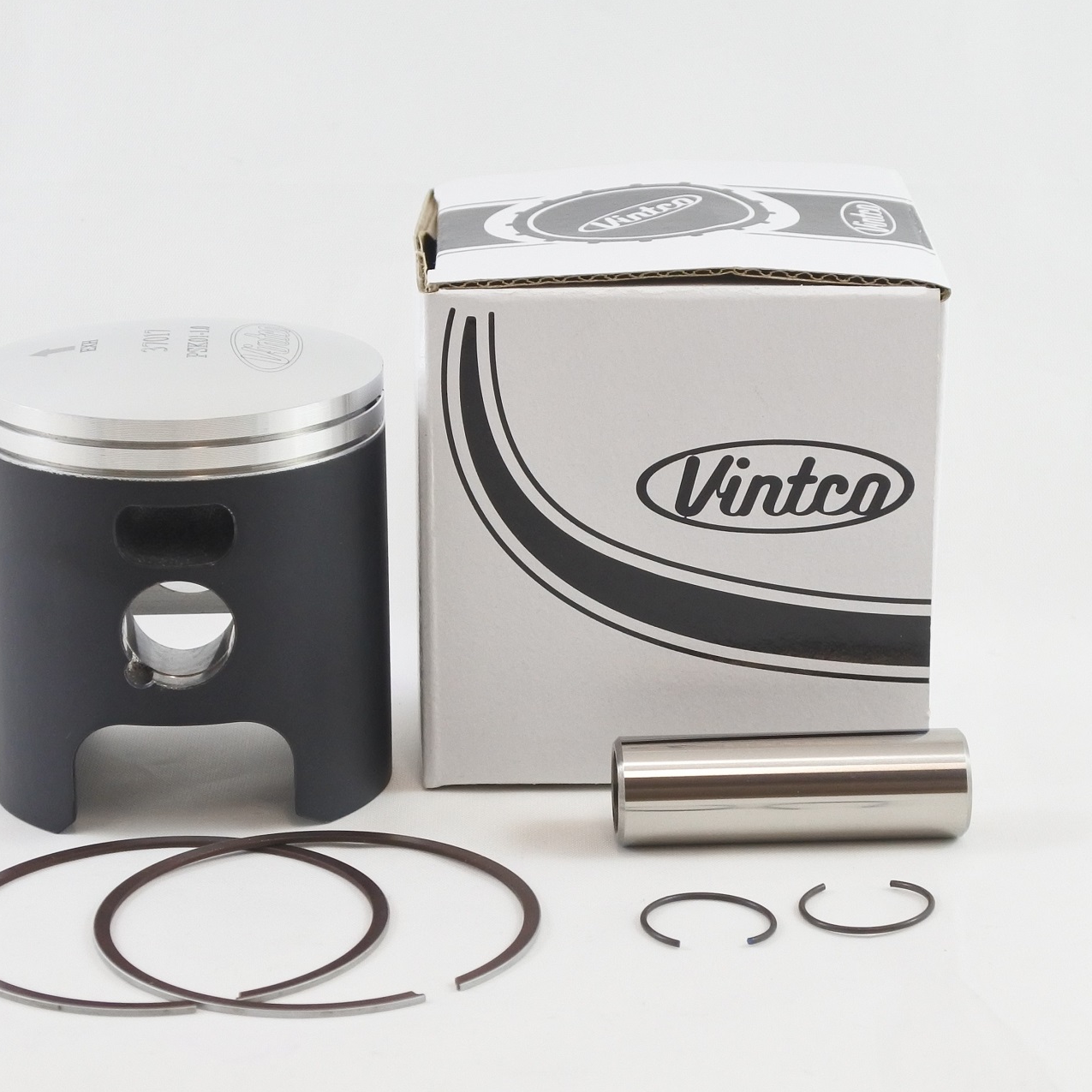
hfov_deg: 27.2
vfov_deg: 27.3
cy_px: 547
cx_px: 424
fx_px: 2248
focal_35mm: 63
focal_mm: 18.4
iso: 500
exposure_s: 1/125
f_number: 4.5
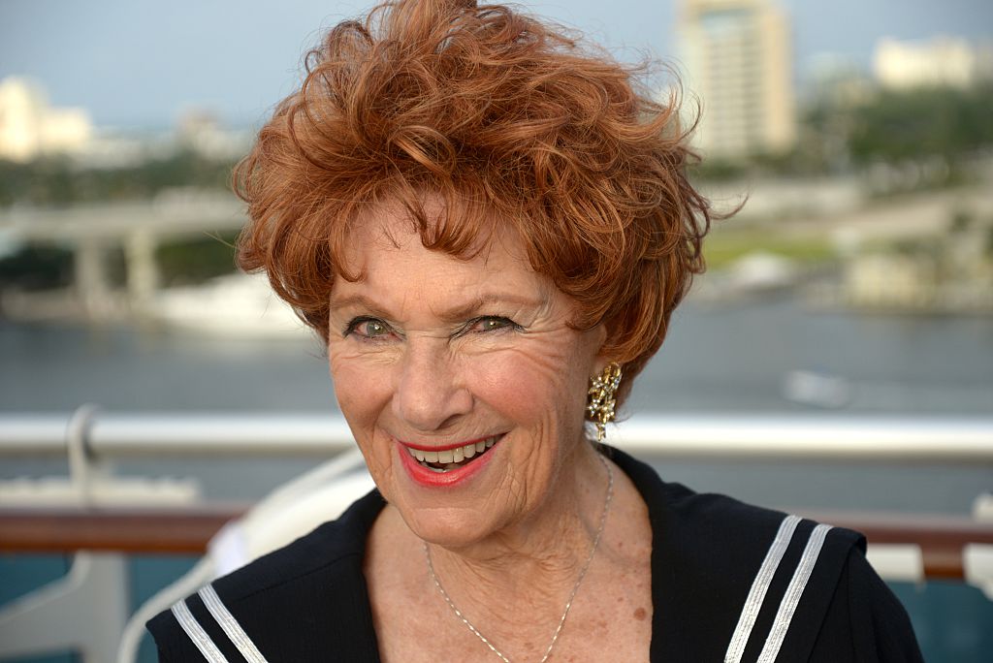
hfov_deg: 25.3
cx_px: 496
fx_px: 2208
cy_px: 332
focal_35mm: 80
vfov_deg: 17.1
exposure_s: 1/1250
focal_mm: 80
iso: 400
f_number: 4.5
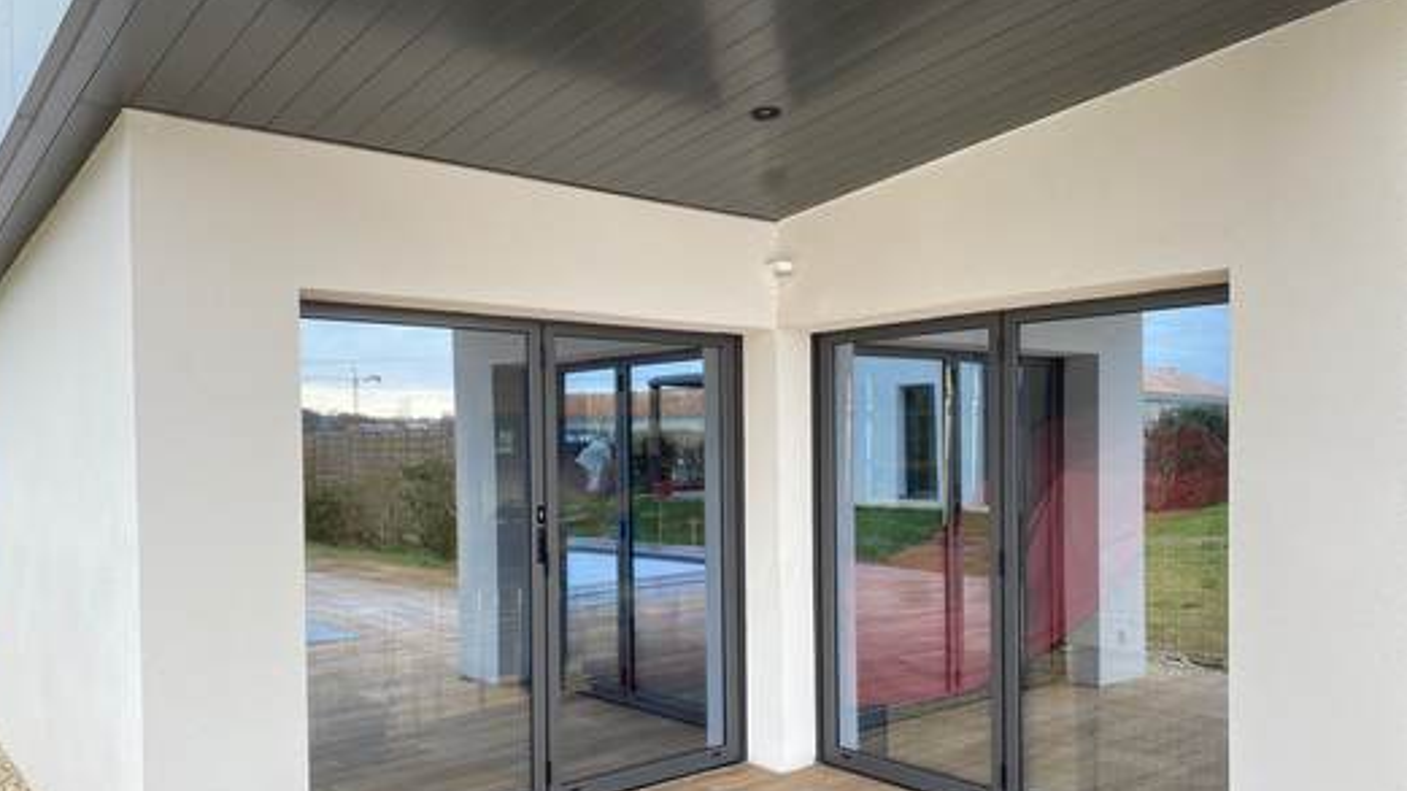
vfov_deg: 40.0
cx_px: 690
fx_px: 1082
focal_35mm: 29
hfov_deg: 66.1
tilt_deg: -0.4
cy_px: 481
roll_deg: +0.8
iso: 32
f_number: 1.8
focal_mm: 4.25
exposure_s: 1/122
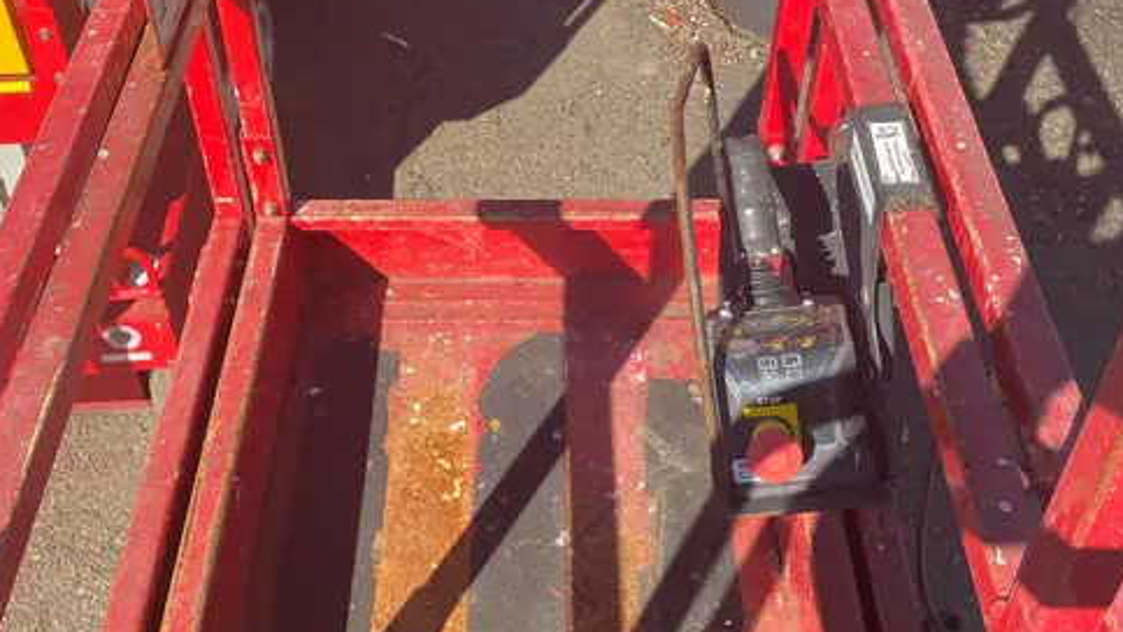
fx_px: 1281
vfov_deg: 27.6
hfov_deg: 47.3
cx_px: 507
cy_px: 208
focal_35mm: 43
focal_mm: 4.25
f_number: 1.8
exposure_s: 1/1182
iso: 32
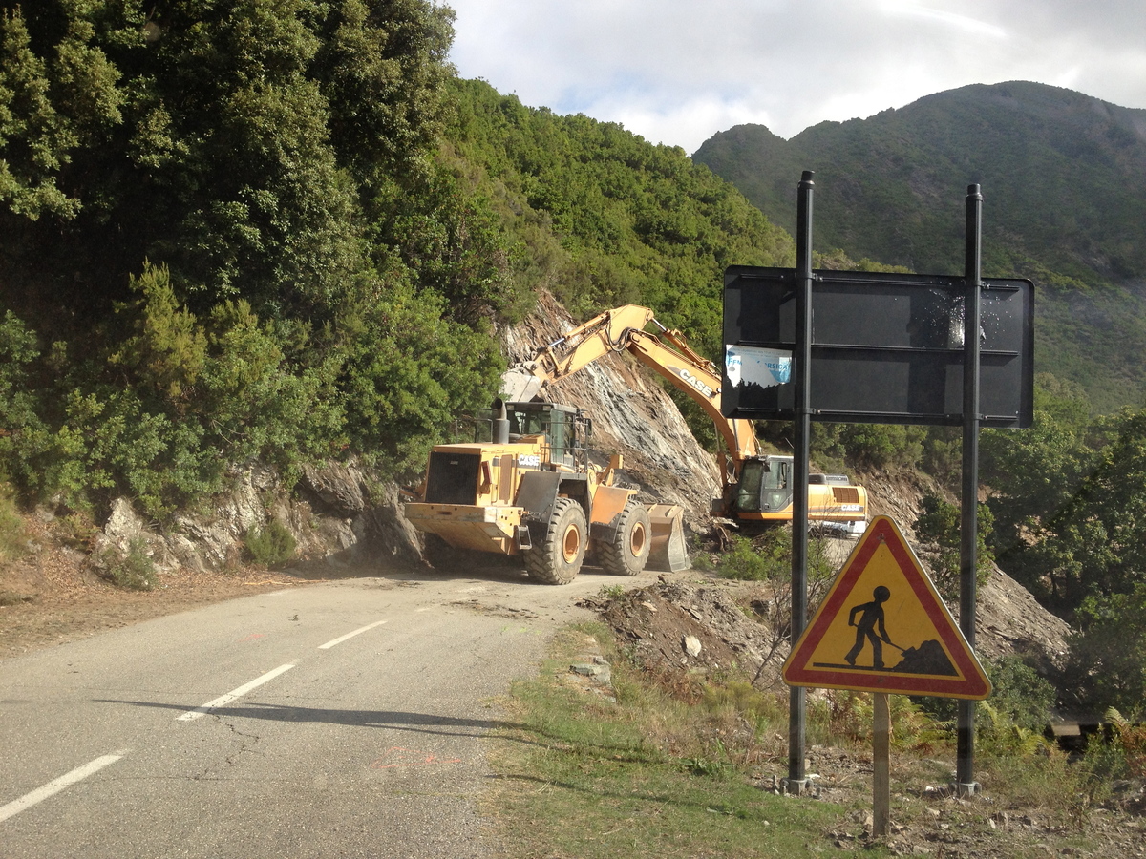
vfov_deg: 40.7
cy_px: 430
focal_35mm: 35
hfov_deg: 52.6
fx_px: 1159
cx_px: 573
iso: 64
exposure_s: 1/800
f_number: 2.4
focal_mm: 4.28
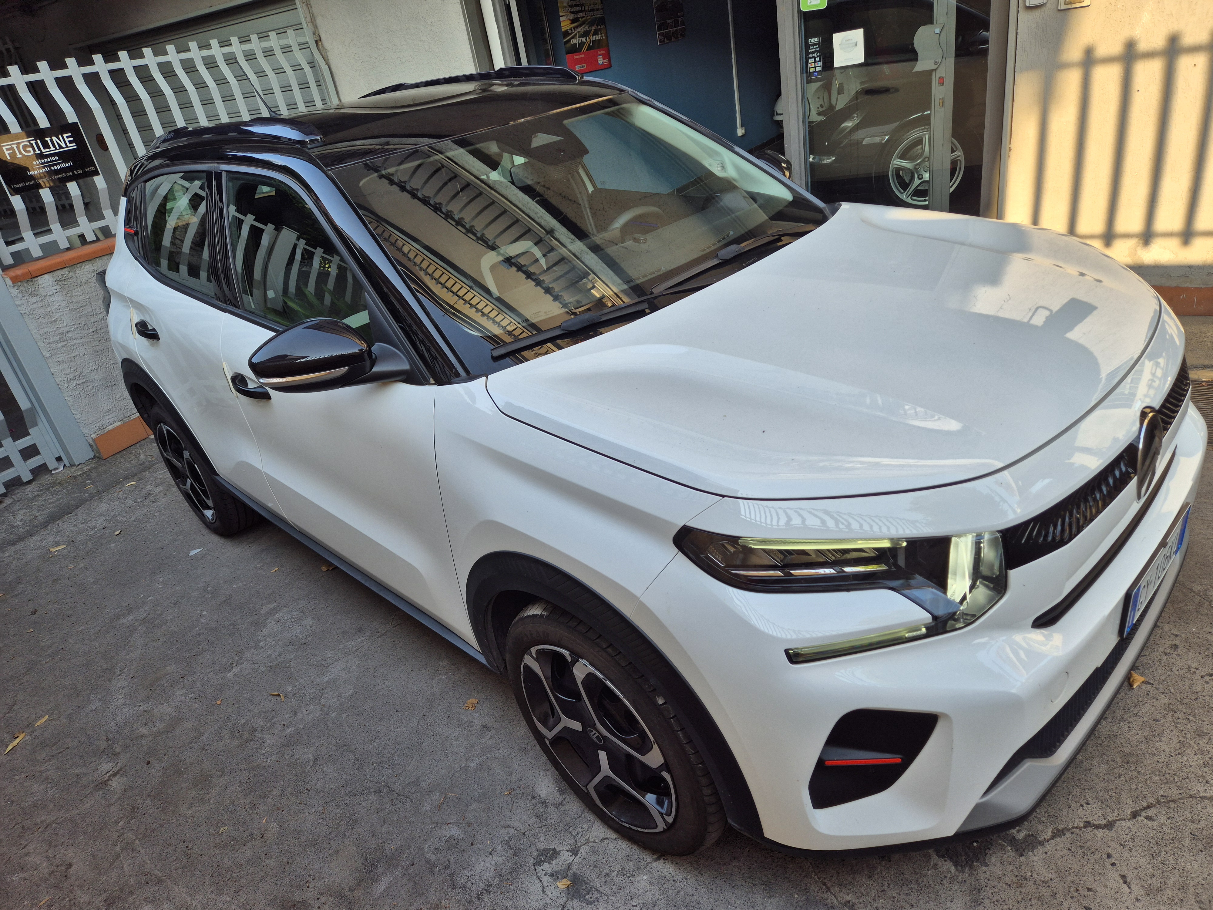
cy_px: 455
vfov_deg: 58.9
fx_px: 806
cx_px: 606
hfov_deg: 73.9
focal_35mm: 23
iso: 25
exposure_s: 1/444
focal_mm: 5.4
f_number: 1.8
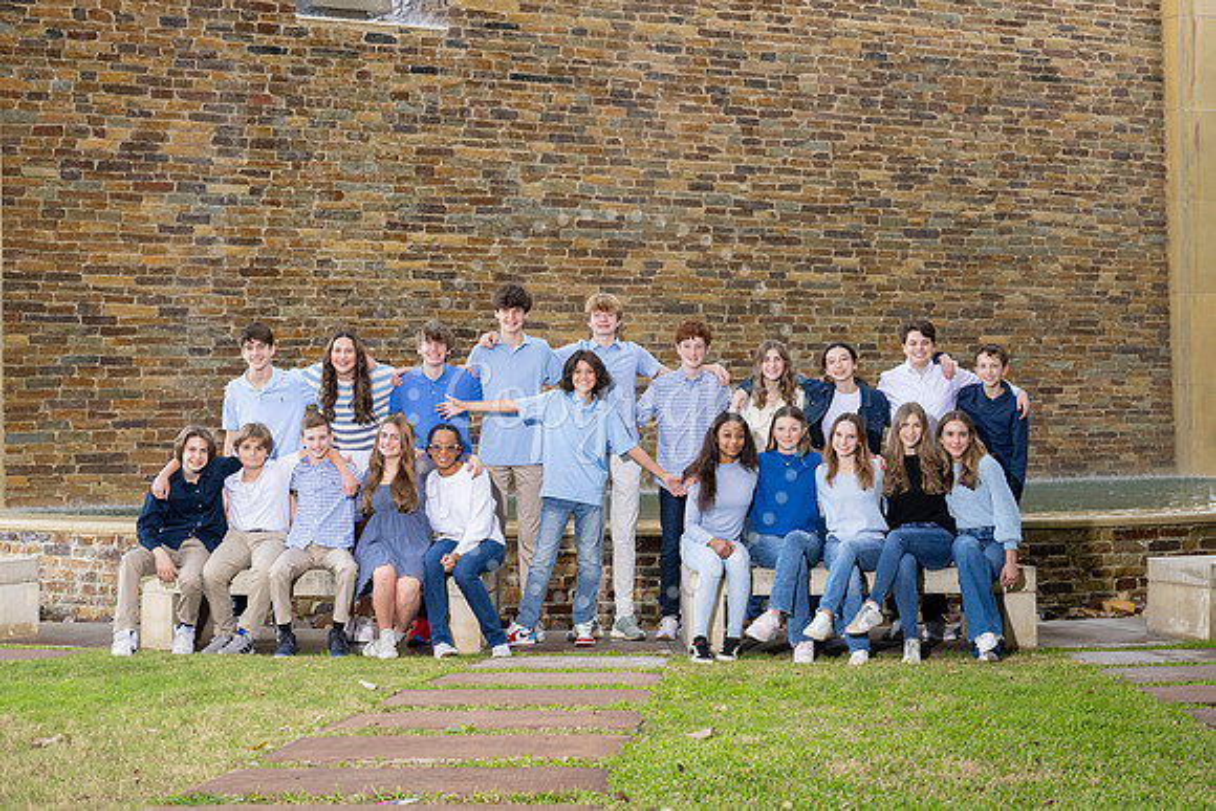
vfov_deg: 18.9
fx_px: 2442
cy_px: 406
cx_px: 619
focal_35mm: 72
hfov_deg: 28.0
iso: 800
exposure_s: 1/200
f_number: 8
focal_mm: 70
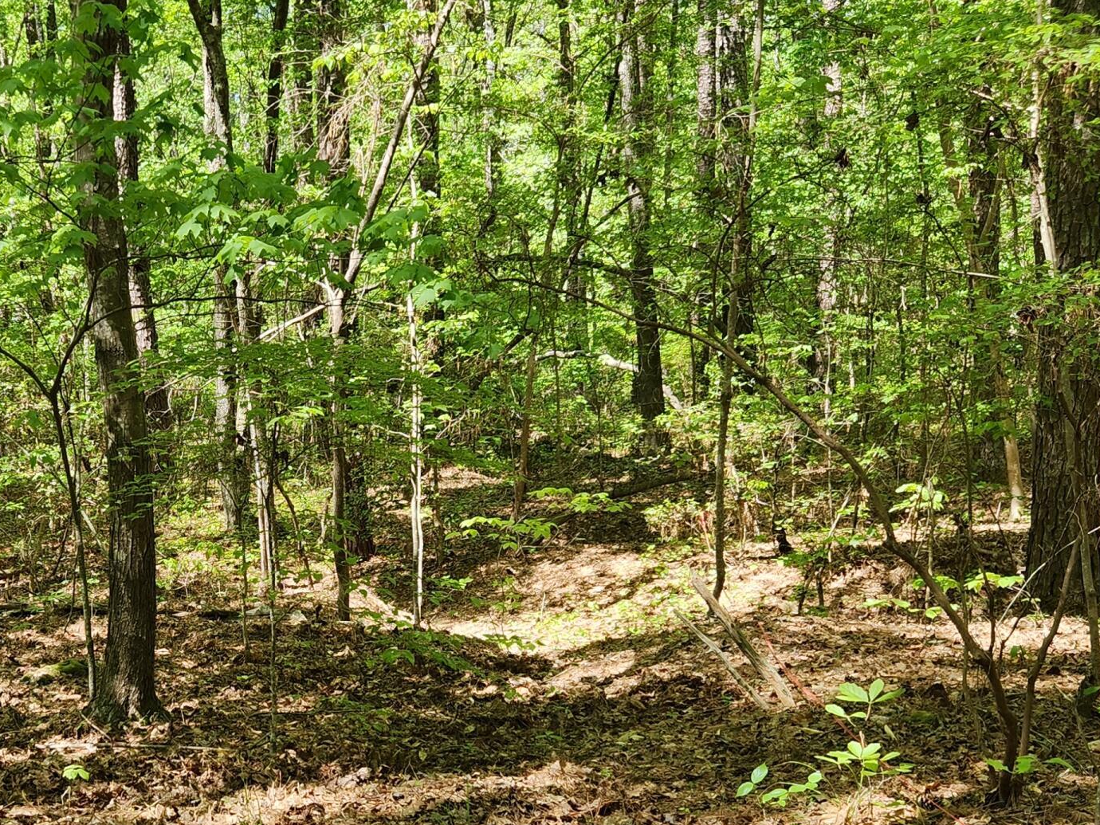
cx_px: 208
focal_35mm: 50
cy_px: 590
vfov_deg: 28.8
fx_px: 1589
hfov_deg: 36.8
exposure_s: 1/180
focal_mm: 5.4
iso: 20
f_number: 1.8
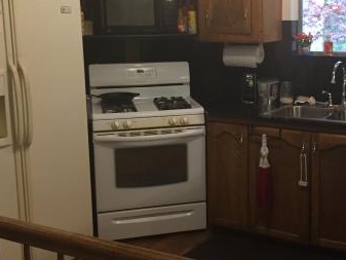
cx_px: 259
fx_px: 550
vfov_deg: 26.5
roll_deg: +1.3
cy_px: 101
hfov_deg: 34.2
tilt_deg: -8.7
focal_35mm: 55
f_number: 2.2
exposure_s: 1/30
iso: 160
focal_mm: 4.15
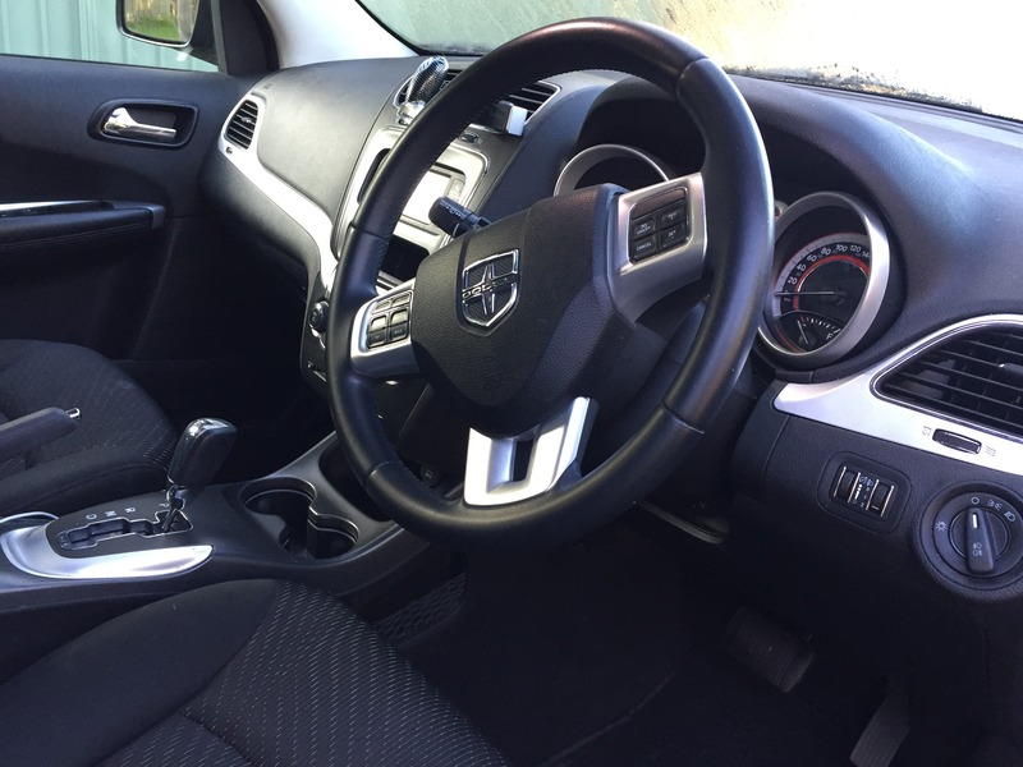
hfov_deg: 61.7
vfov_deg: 48.2
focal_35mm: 29
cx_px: 512
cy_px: 384
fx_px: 857
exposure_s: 1/33
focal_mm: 4.15
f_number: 2.2
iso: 64
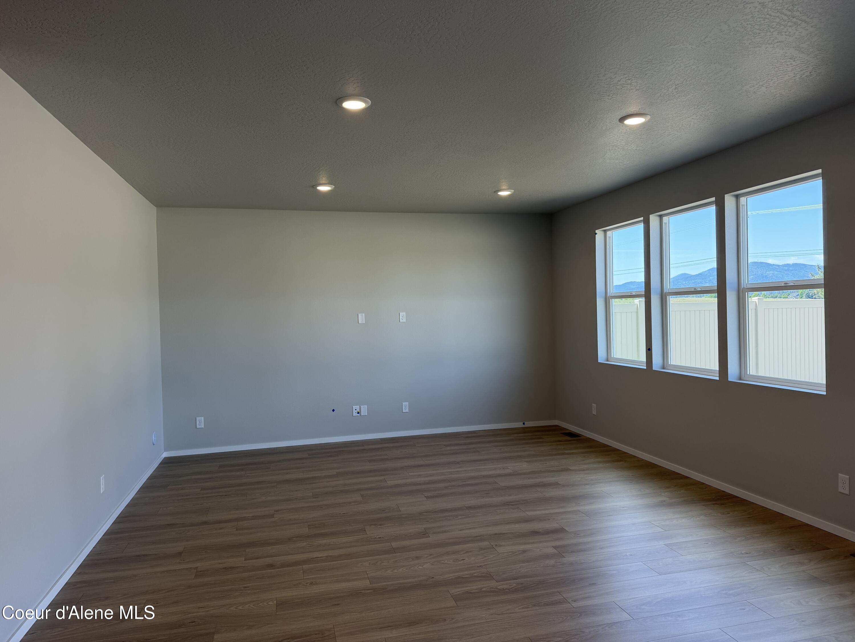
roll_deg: +1.5
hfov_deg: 71.6
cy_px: 321
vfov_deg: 56.8
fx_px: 593
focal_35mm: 24
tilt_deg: -0.7
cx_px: 428
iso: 80
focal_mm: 6.76
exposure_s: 1/220
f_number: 1.78
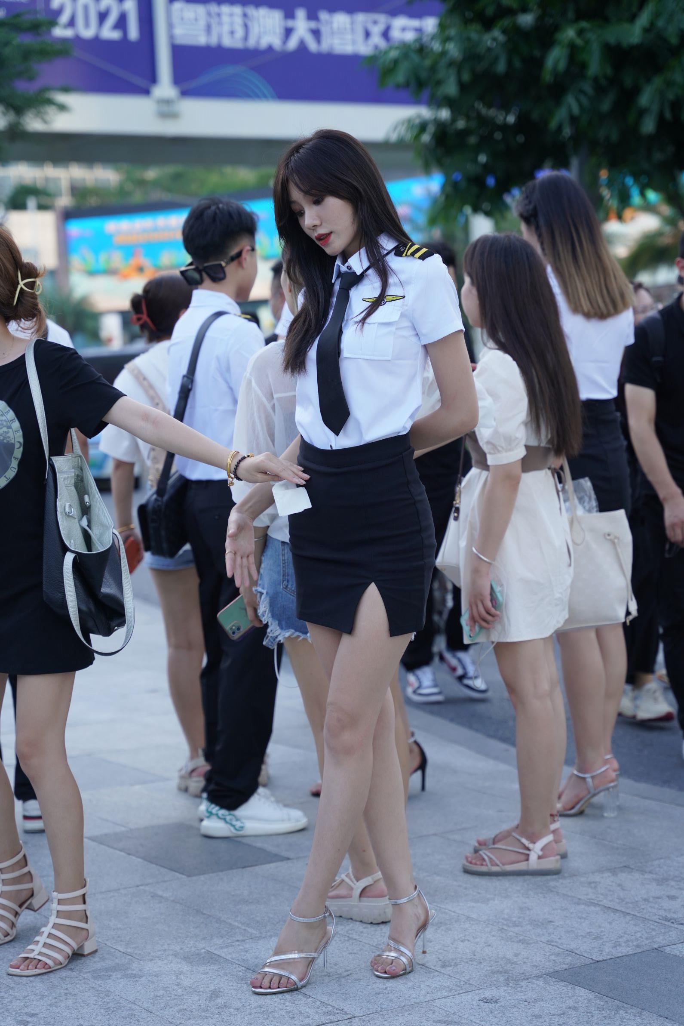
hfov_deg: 20.1
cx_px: 342
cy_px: 513
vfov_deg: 29.8
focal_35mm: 68
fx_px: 1926
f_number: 3.2
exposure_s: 1/500
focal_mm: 67.6
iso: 400
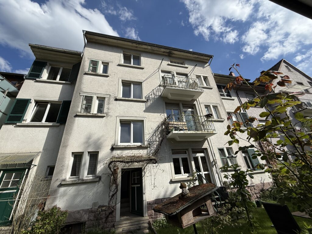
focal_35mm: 14
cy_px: 117
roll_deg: +4.8
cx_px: 156
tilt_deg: +25.6
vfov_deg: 85.7
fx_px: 126
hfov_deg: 102.1
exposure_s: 1/3125
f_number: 2.2
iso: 50
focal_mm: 2.22
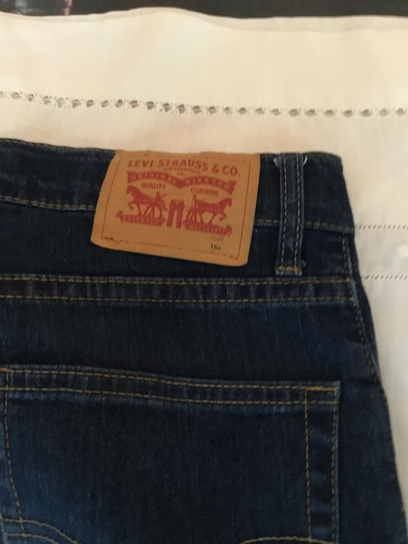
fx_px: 487
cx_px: 204
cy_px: 272
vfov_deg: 58.3
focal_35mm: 31
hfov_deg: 45.4
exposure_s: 1/15
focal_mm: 3.3
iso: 250
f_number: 2.4
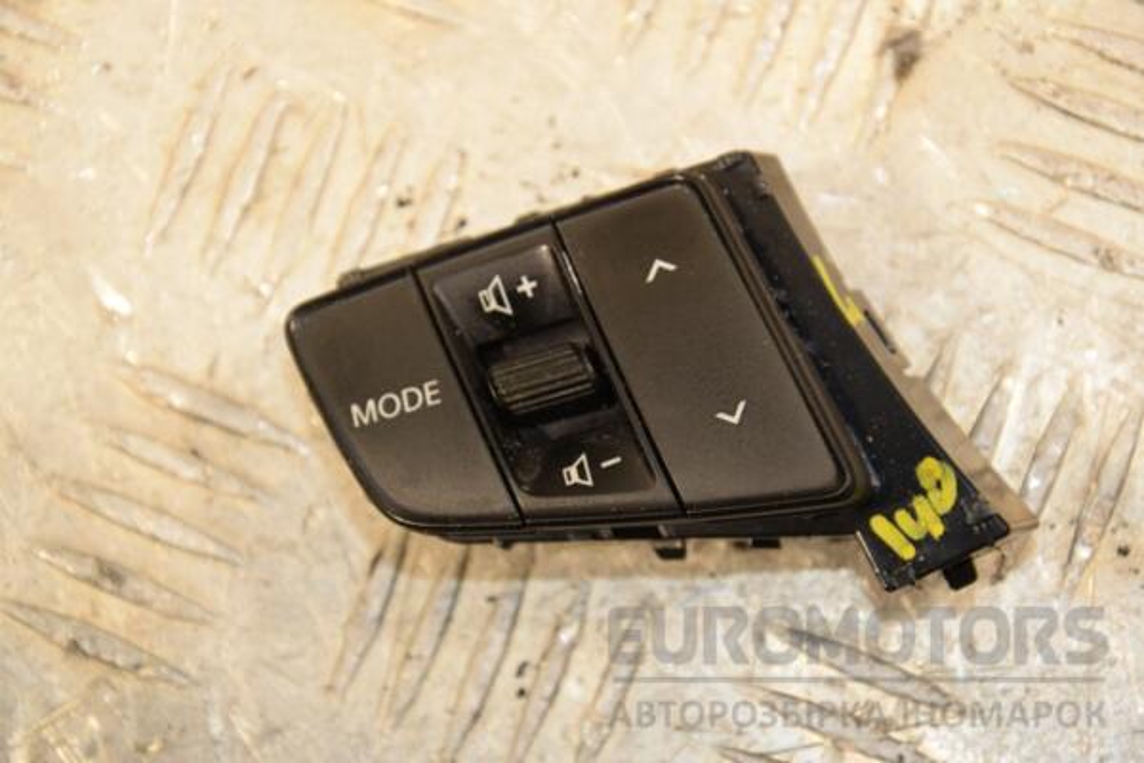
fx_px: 4385
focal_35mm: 138
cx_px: 572
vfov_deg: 9.9
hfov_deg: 14.9
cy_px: 382
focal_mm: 92
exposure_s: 1/200
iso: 800
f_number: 7.1
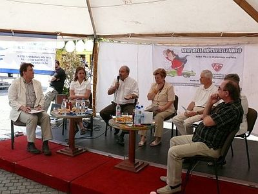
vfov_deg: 40.7
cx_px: 129
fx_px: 261
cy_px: 97
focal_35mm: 35
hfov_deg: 52.6
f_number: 6.3
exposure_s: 1/400
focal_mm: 7.4
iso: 400
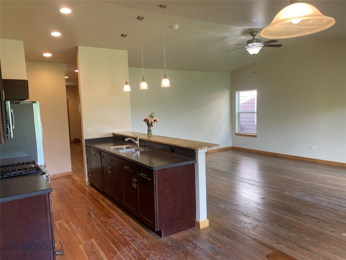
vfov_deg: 53.1
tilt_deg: -7.5
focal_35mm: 26
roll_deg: +2.3
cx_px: 173
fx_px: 260
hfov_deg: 67.3
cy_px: 130
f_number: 1.8
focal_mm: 4.25
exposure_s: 1/60
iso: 80
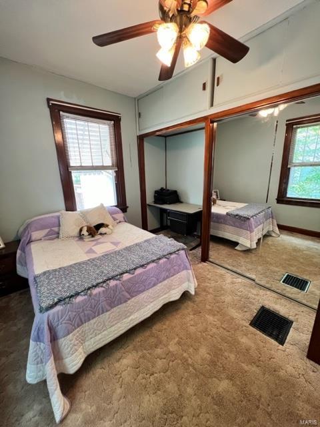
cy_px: 214
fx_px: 160
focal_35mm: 13
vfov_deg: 106.2
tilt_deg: -14.3
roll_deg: +1.5
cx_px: 160
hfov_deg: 89.9
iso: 400
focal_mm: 1.57
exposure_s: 1/60
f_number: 1.8
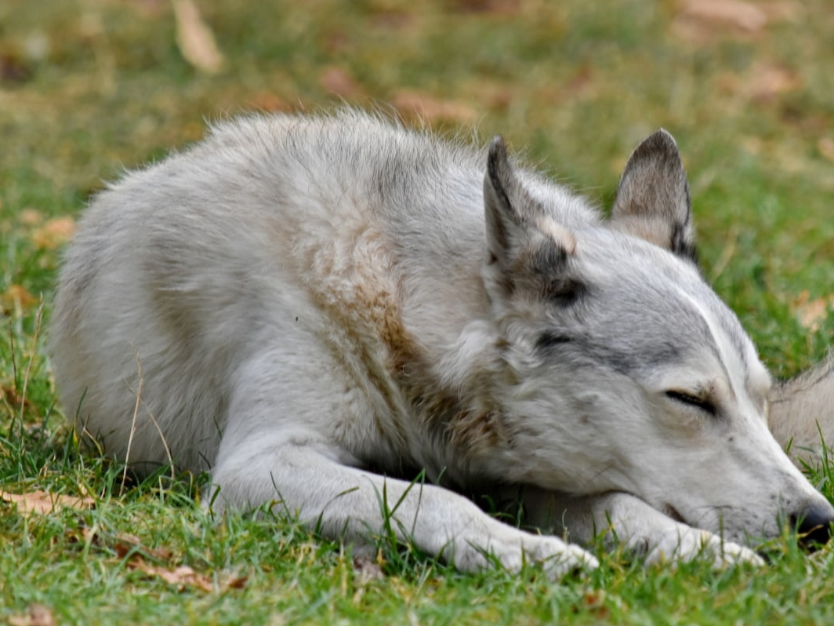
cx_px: 455
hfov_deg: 4.1
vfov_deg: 3.0
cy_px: 313
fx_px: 11757
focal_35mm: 488
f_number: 8
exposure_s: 1/160
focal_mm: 300
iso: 800
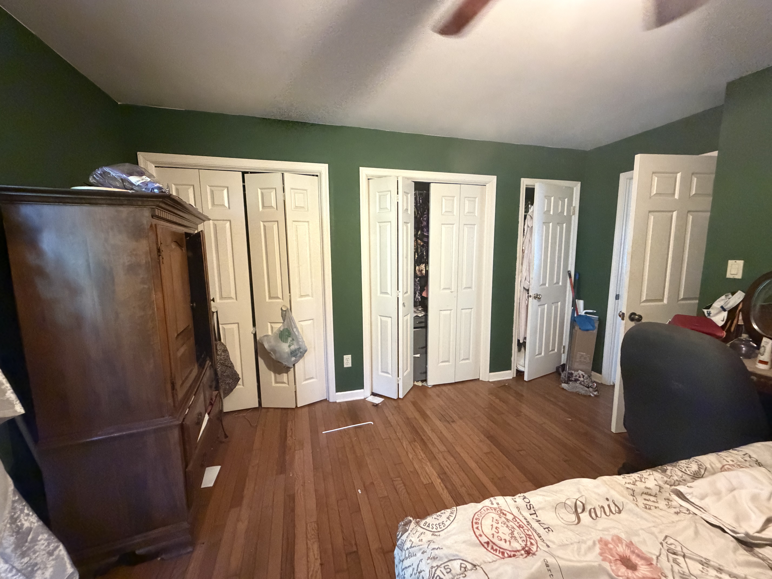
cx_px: 386
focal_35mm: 14
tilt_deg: -7.7
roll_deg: +1.6
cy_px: 290
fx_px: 312
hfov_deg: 102.1
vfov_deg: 85.7
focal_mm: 2.22
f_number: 2.2
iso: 1250
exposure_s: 1/60
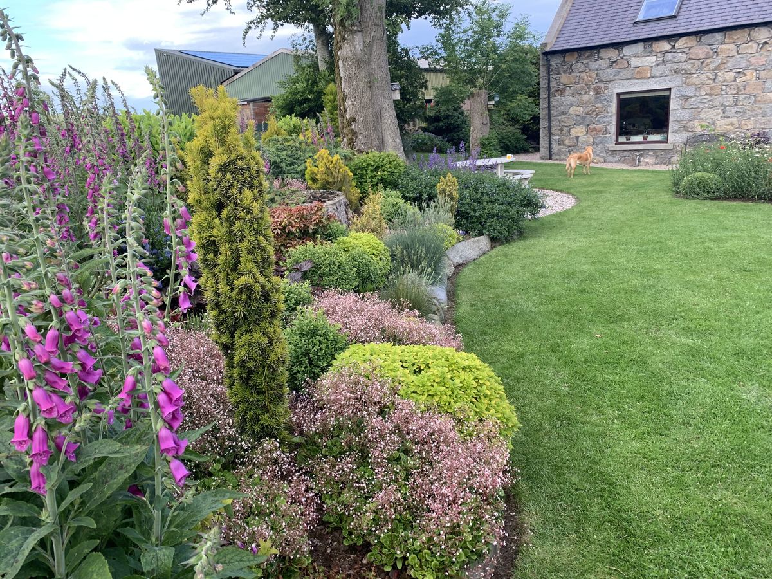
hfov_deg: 67.3
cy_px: 290
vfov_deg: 53.1
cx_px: 386
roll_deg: +3.7
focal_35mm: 26
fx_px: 580
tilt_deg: -16.6
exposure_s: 1/135
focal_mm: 4.25
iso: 25
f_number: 1.8
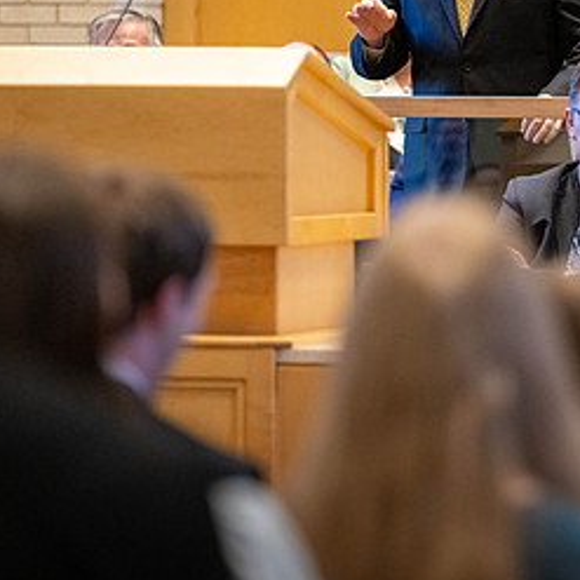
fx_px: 6066
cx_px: 587
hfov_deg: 5.5
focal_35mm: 320
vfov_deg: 5.5
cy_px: 196
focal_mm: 160
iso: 3200
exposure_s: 1/320
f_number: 2.8
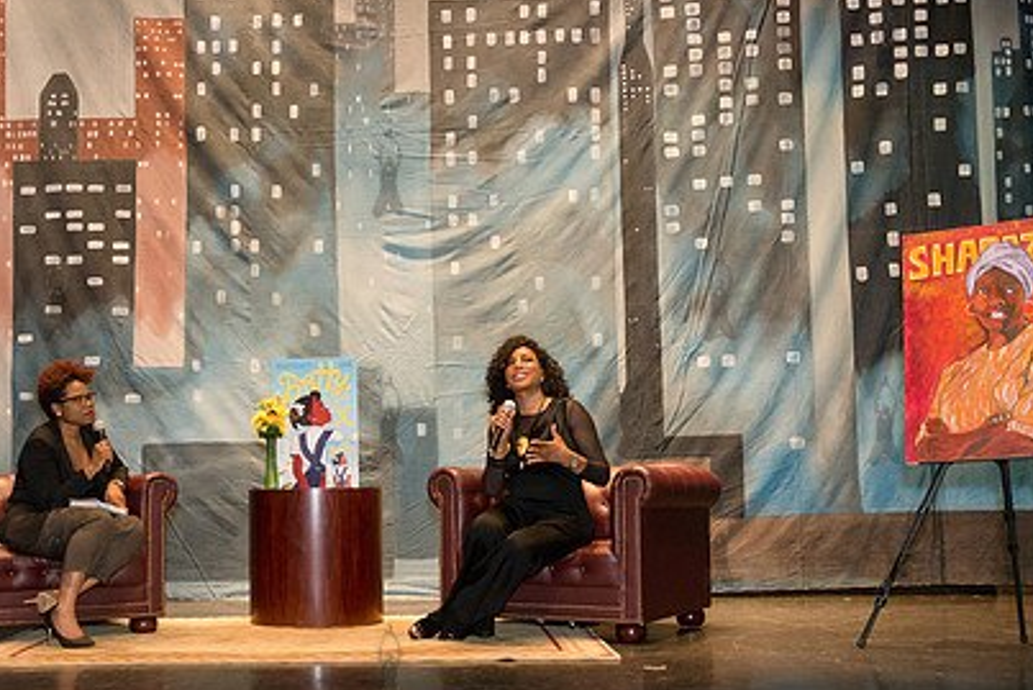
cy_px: 419
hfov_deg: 42.4
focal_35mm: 46
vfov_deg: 29.2
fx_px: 1320
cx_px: 387
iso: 3200
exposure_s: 1/320
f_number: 3.2
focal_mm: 32
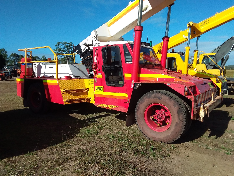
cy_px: 88
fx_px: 189
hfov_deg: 63.4
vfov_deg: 49.8
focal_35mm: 28
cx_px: 117
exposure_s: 1/2072
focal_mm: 2.91
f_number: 1.9
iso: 40
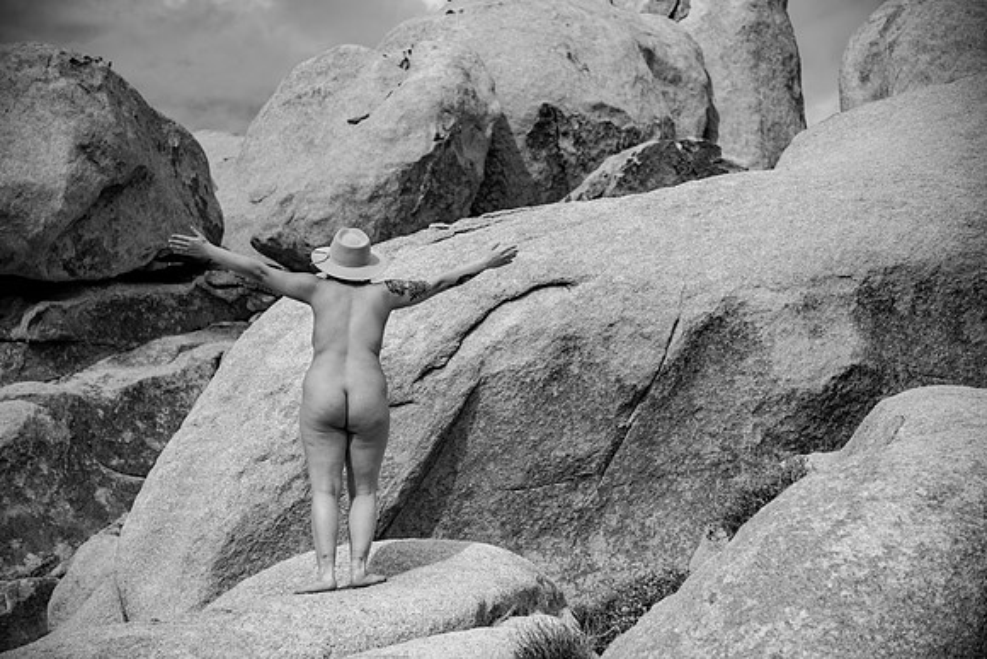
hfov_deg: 28.8
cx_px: 494
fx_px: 1920
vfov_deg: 19.5
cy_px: 330
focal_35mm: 70
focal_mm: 70
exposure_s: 1/1600
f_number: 4
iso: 100
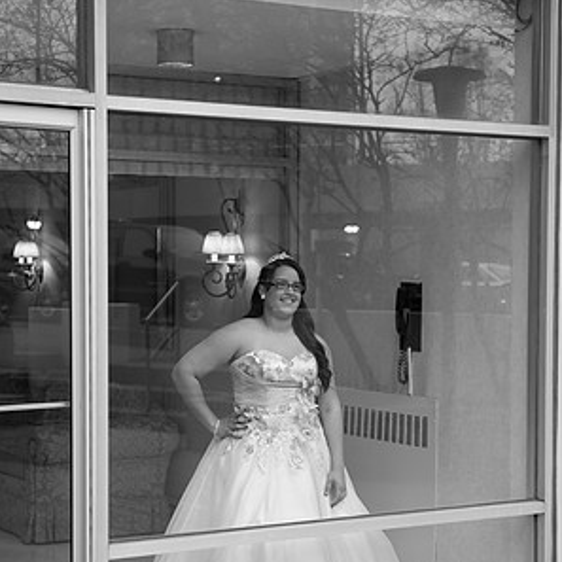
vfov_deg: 20.4
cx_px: 281
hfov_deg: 20.4
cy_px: 350
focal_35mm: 85
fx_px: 1561
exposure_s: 1/160
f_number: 4
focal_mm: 66
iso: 1600
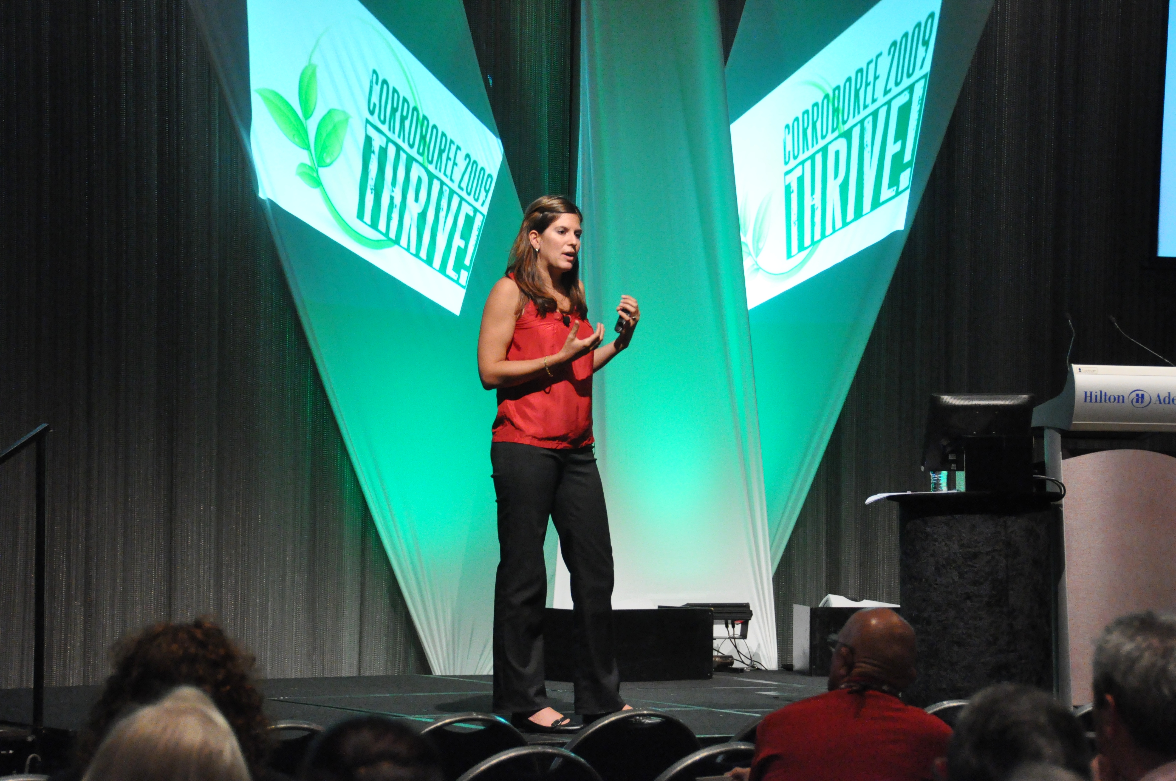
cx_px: 588
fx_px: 3670
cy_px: 390
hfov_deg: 18.2
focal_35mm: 112
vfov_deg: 12.1
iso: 3200
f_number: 5
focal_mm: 75
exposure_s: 1/100
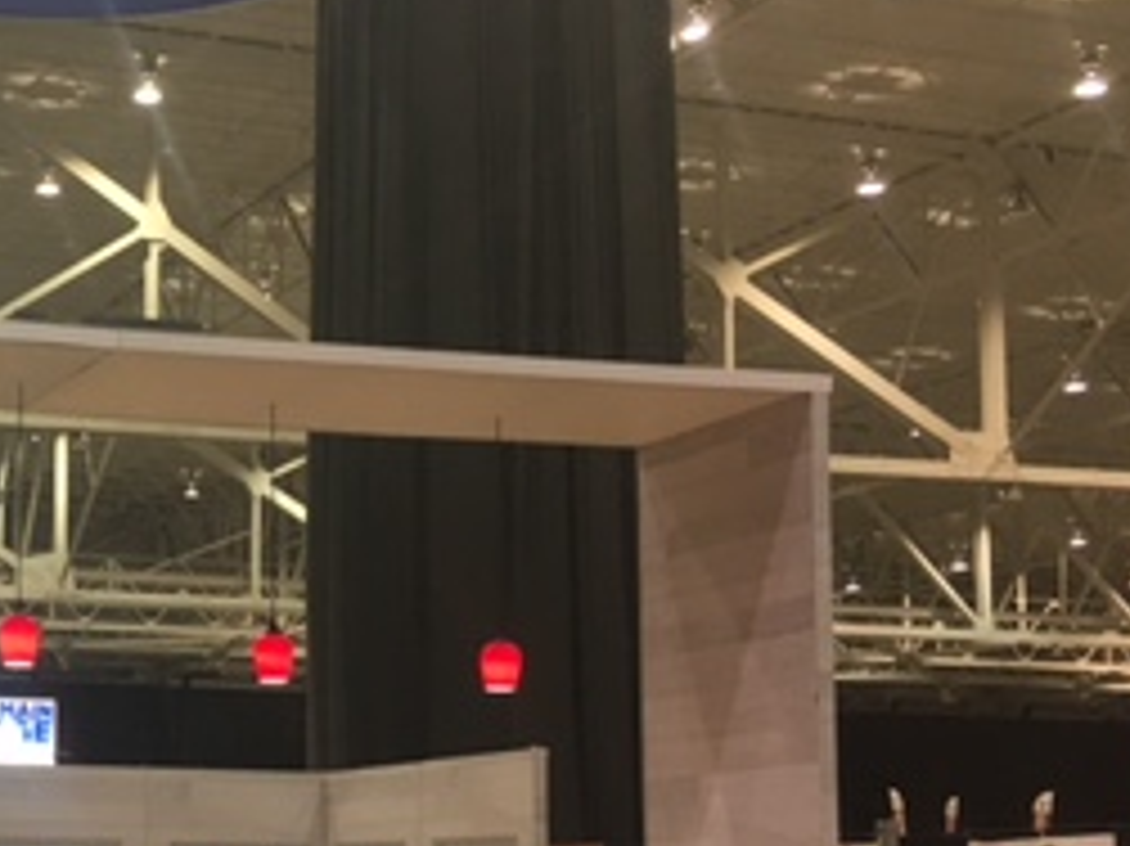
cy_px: 688
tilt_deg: +5.8
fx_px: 2414
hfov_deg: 24.2
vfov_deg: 19.7
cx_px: -189
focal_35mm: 74
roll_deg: -1.1
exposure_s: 1/30
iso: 40
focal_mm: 4.15
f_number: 2.2
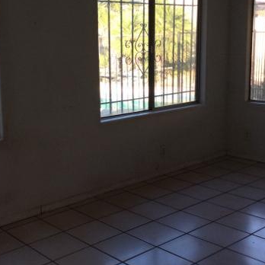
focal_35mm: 52
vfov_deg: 32.7
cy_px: 113
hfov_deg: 32.5
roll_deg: +1.6
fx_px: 450
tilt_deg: -10.0
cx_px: 86
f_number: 2.4
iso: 32
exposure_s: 1/141
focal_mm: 3.3
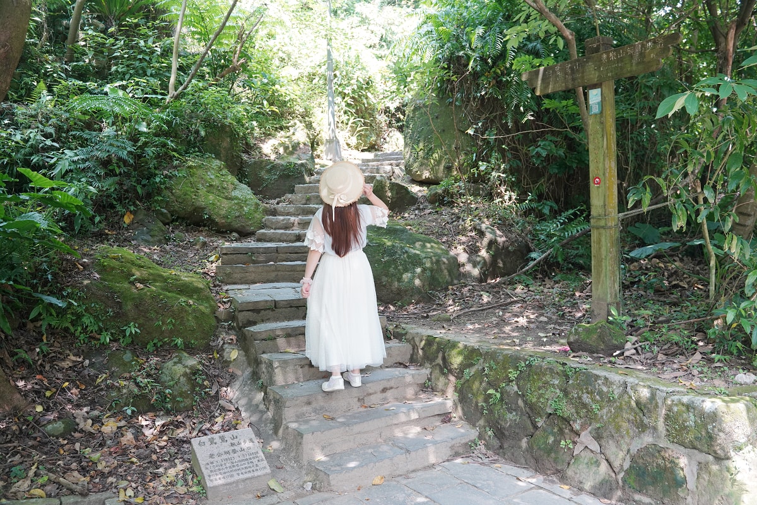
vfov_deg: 46.4
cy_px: 252
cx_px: 378
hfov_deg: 65.5
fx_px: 589
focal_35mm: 28
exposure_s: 1/160
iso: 1000
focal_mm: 28
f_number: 4
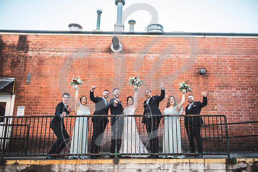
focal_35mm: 32
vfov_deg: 40.9
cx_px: 129
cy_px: 86
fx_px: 231
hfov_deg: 58.4
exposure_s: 1/160
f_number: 2.8
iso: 100
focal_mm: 32
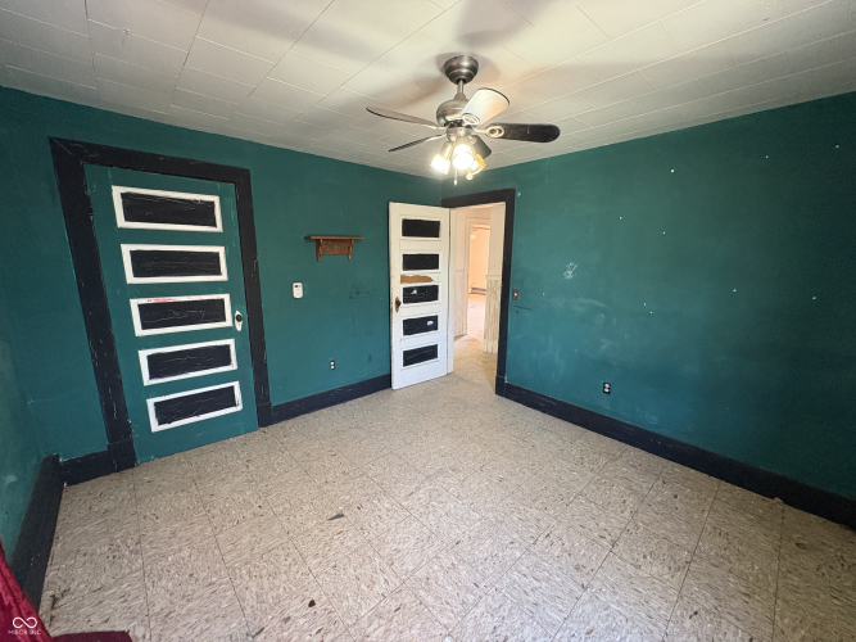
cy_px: 321
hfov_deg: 102.1
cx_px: 428
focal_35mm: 14
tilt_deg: -11.4
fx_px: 346
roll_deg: -0.8
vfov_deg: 85.7
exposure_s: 1/60
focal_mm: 2.22
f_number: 2.2
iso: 500
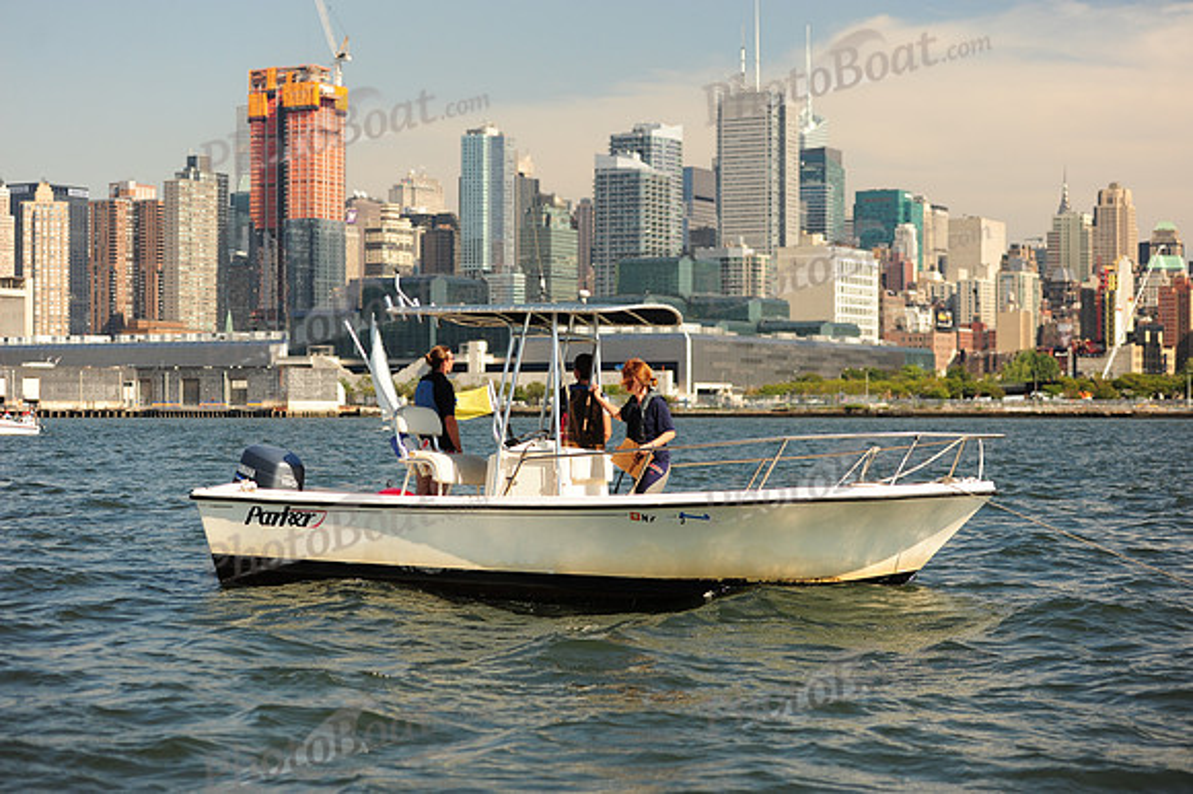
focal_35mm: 70
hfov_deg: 28.9
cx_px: 596
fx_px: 2318
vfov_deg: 19.4
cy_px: 397
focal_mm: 70
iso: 320
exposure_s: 1/1250
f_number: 3.2
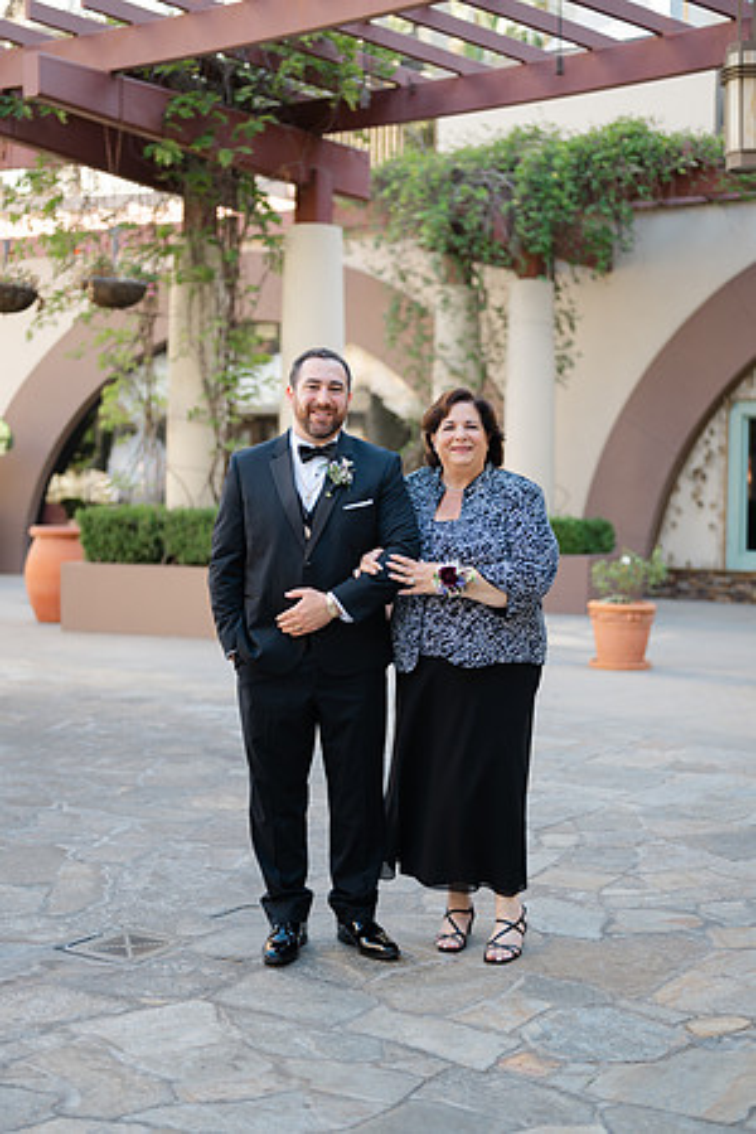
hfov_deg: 27.0
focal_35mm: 50
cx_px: 378
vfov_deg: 39.6
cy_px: 567
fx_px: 1575
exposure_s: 1/320
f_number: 1.8
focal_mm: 50
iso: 64
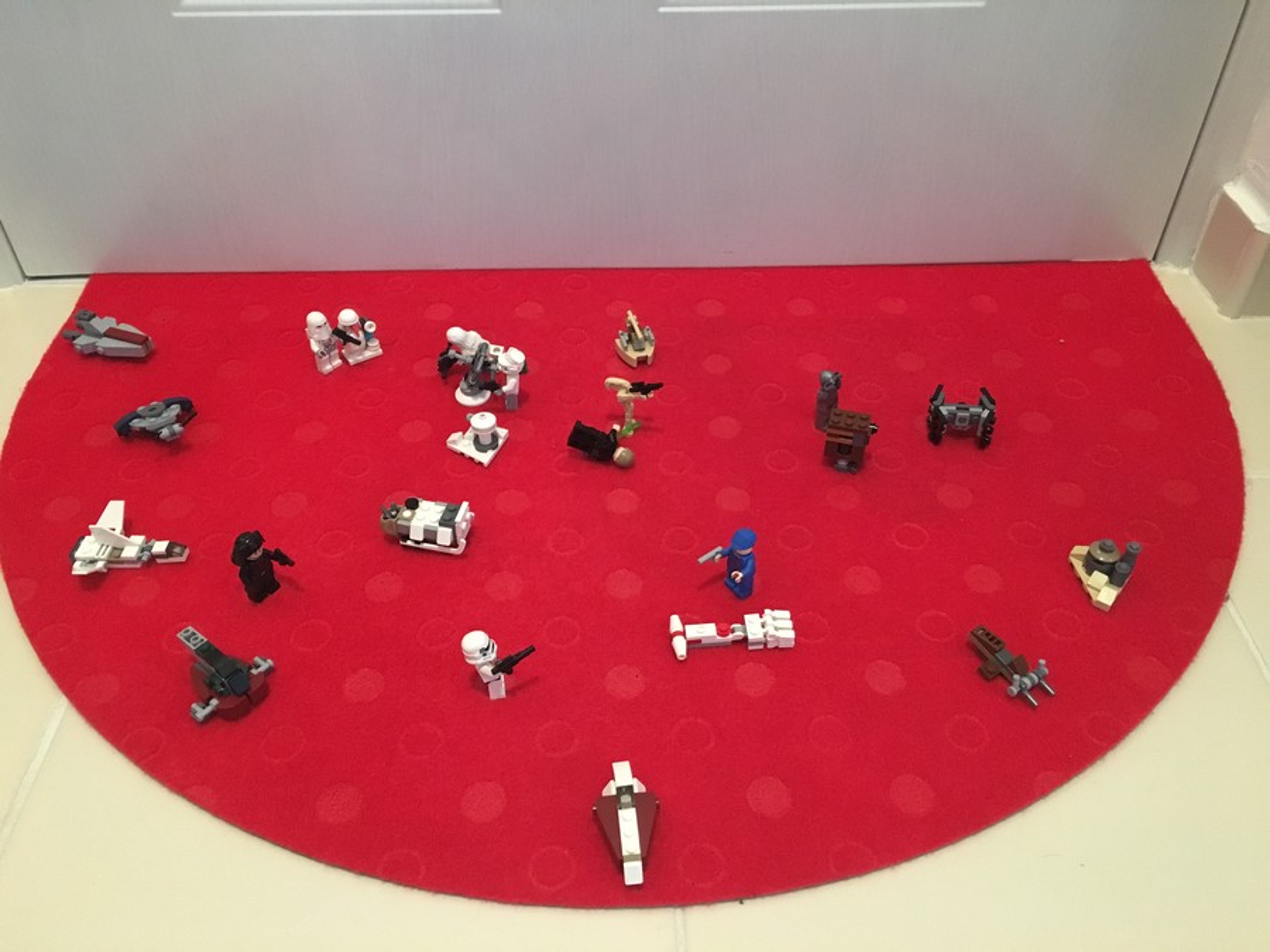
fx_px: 1064
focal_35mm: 29
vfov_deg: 48.2
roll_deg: +0.0
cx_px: 635
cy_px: 476
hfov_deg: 61.7
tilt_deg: -43.5
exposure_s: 1/17
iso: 320
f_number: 2.2
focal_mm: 4.15
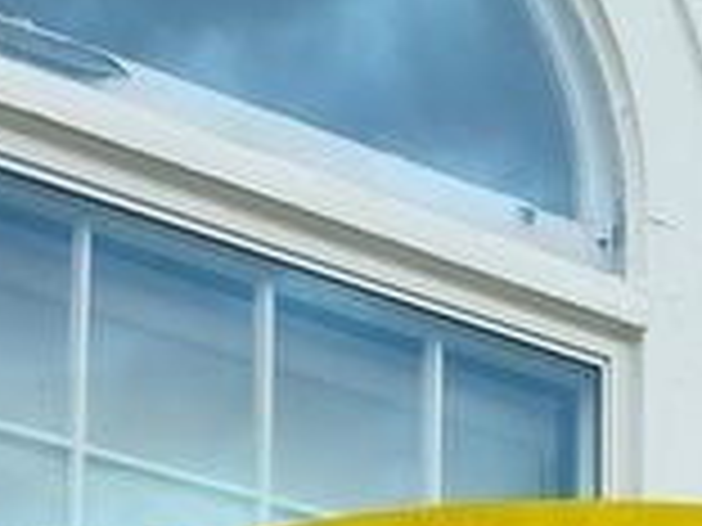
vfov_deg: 10.7
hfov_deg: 16.5
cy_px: 1259
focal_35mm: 118
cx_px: 576
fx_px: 2393
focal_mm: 5.56
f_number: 1.8
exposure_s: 1/520
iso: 100
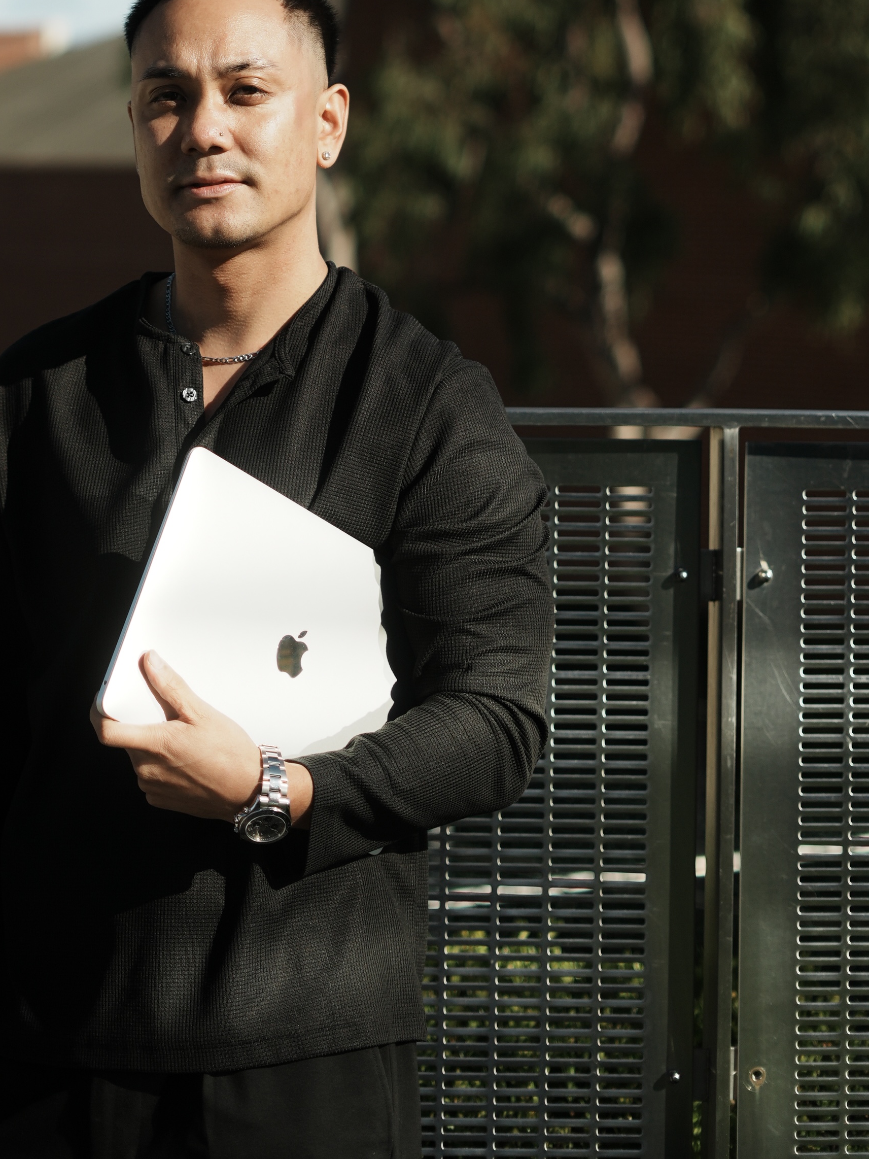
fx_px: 3247
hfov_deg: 15.2
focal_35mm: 97
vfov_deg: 19.7
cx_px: 205
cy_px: 48
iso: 125
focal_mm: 50
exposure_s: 1/640
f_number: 2.2
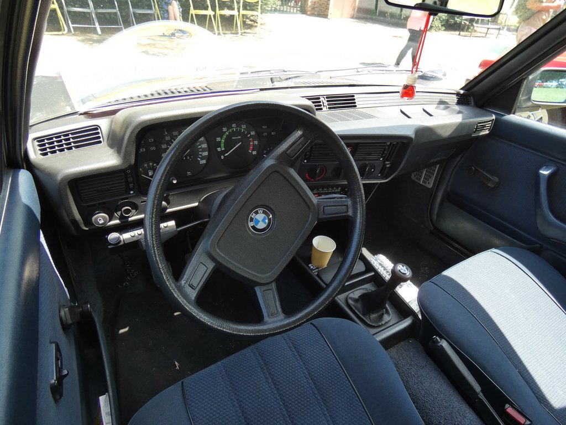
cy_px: 212
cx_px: 283
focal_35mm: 20
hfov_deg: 81.7
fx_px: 327
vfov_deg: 66.0
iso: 80
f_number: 2.8
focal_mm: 3.6
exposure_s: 1/125
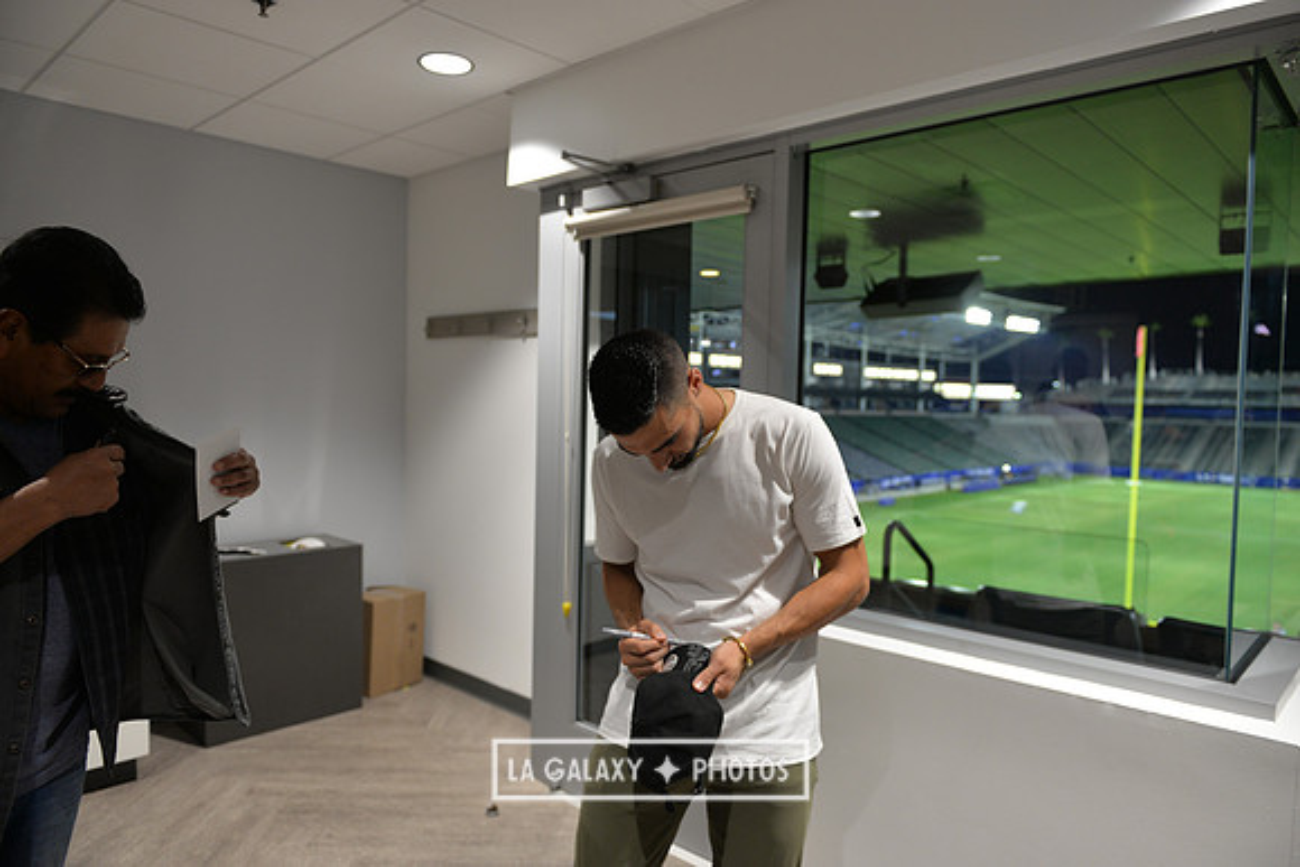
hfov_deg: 73.7
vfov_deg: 53.2
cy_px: 434
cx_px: 650
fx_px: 867
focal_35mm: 24
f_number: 2.8
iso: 800
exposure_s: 1/100
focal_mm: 24
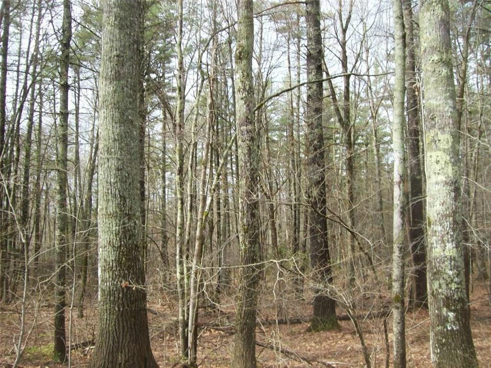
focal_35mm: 36
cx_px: 246
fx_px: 511
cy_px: 184
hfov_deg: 51.4
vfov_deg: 39.7
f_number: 2.7
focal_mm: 6
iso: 80
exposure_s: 1/355
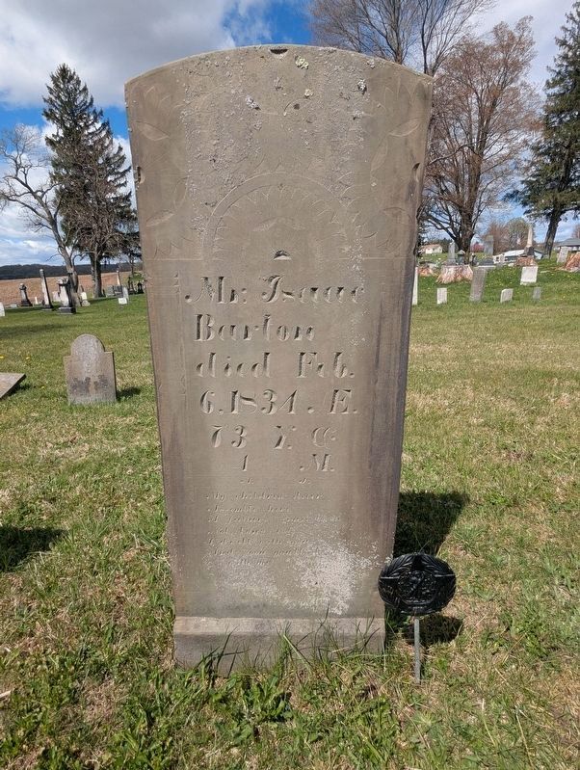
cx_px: 290
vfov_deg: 94.4
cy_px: 385
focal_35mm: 16
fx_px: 356
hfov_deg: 78.3
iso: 48
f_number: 2.2
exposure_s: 1/1475
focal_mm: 2.35
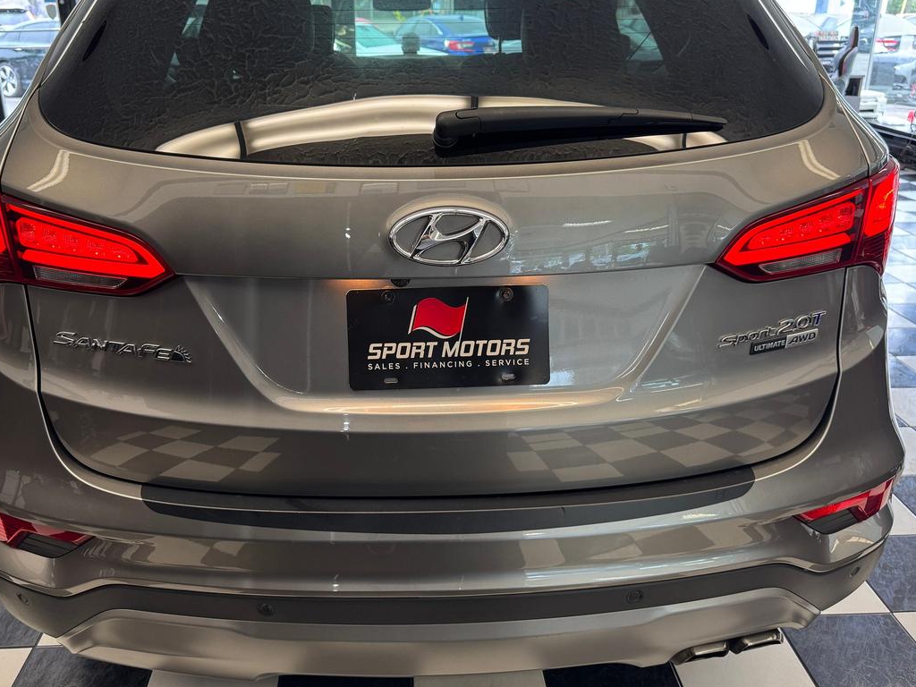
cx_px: 421
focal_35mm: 30
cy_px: 282
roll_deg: +0.7
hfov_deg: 59.9
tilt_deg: -18.8
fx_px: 794
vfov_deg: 46.6
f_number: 1.78
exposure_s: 1/60
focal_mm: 6.76
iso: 125
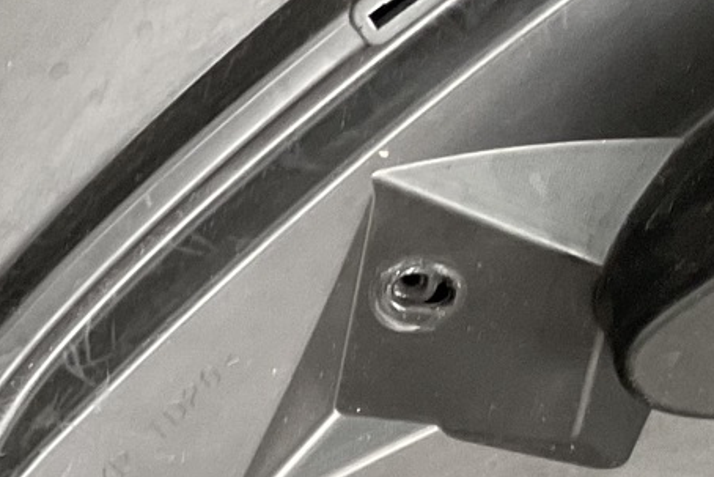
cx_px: -639
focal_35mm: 134
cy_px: 715
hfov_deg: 13.5
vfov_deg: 9.9
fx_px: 2658
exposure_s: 1/100
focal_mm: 3
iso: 64
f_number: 1.8
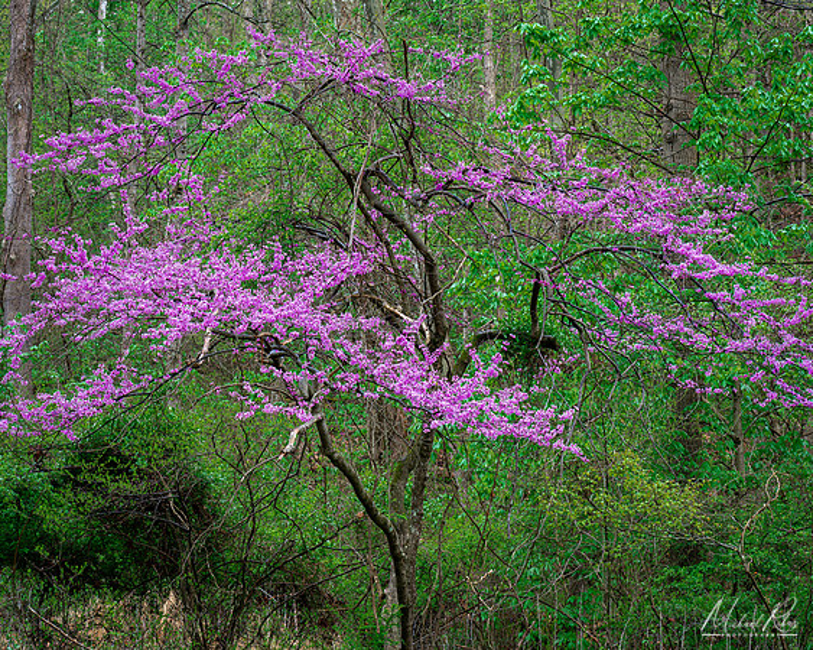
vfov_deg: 13.0
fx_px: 2842
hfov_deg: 16.3
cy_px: 325
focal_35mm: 118
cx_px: 398
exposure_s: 1/5
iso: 100
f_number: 11
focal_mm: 105
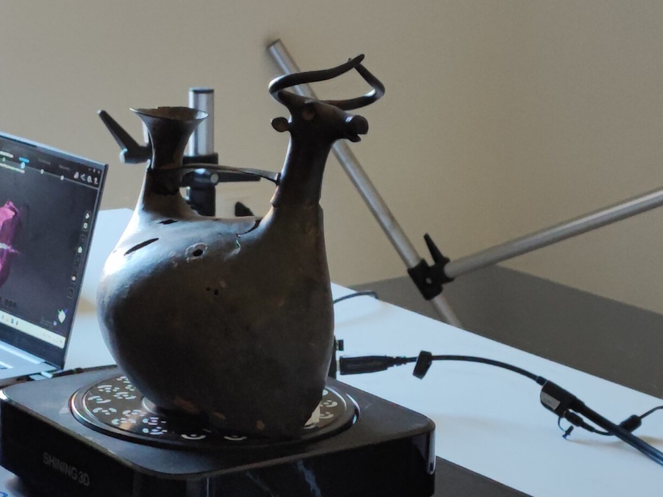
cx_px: 242
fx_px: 996
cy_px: 339
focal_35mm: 52
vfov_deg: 27.8
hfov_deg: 36.6
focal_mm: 5.96
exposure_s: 1/50
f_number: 1.75
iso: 631
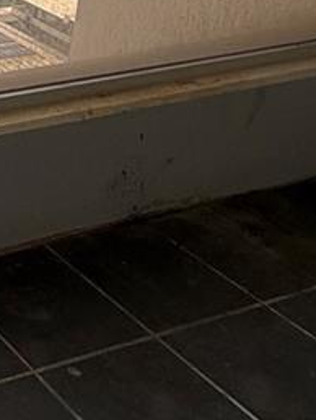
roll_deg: -1.1
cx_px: -344
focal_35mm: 65
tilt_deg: -17.3
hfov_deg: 16.4
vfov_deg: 27.4
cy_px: -36
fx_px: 790
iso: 50
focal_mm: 2.22
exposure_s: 1/1339
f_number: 2.2
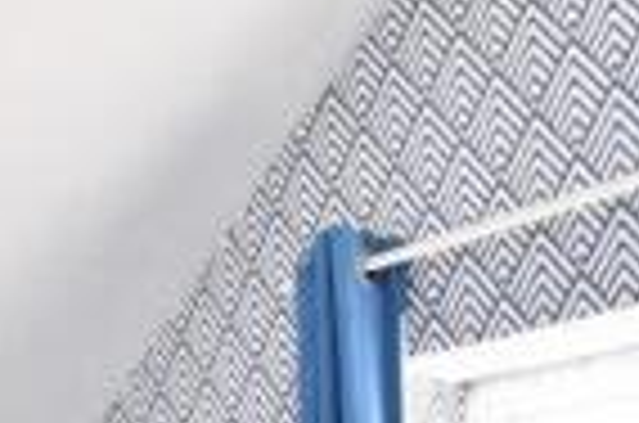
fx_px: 1352
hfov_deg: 25.8
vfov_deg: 15.9
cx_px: 68
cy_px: 691
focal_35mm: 76
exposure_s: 1/80
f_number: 10
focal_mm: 11
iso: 400
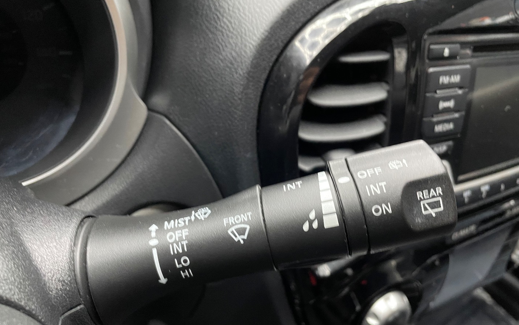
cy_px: 183
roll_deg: -13.9
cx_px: 261
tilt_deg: -37.5
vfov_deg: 44.5
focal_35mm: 28
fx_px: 396
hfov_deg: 66.5
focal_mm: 4.2
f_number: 1.6
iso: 500
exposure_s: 1/30
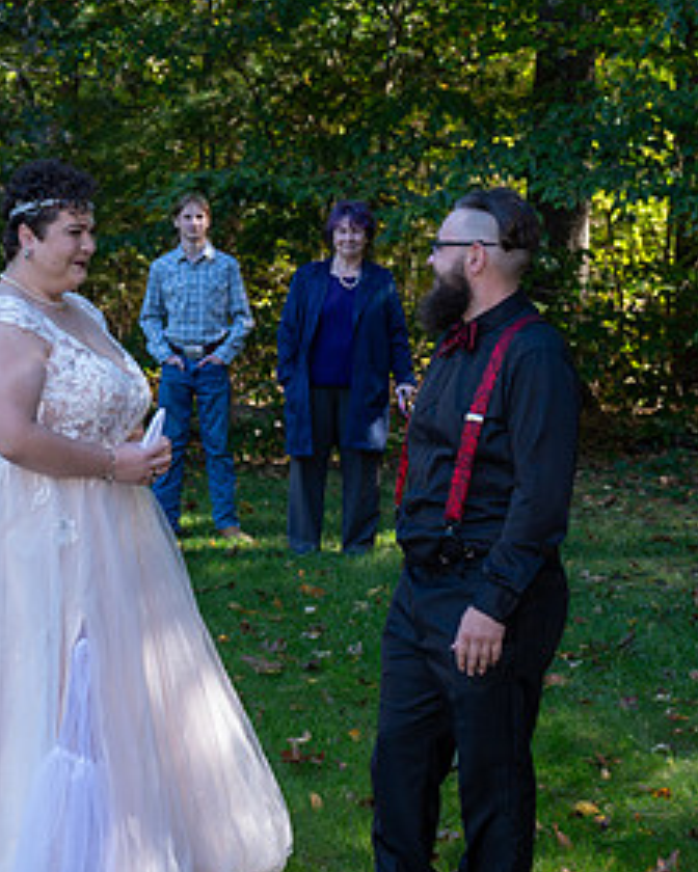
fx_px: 2608
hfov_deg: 15.2
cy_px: 567
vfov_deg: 18.9
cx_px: 171
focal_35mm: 101
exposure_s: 1/60
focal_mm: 52
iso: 250
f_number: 5.6
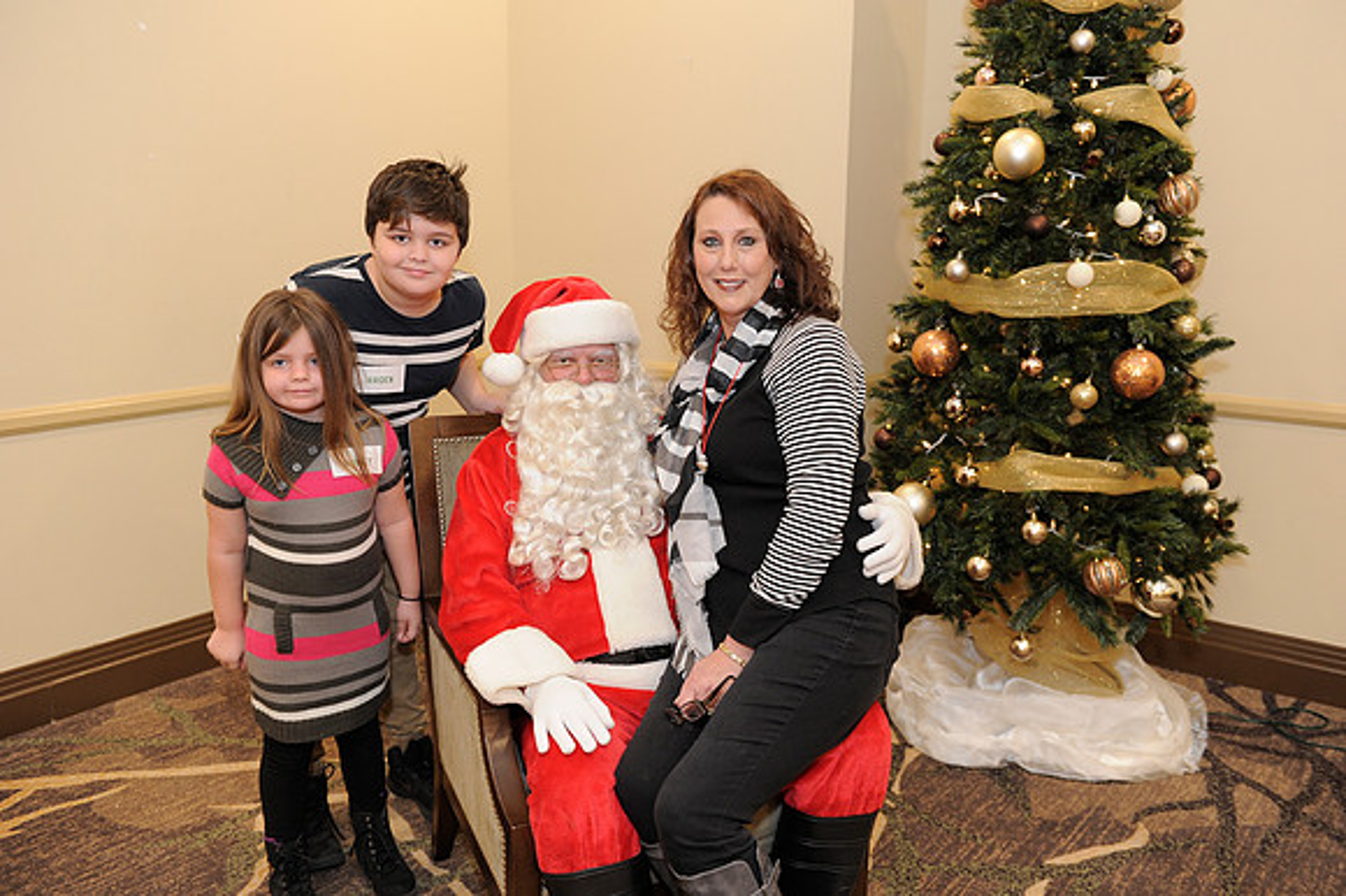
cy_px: 448
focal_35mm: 31
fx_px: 1158
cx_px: 673
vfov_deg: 42.3
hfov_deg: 60.3
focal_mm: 31
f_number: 4
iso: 1600
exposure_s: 1/100
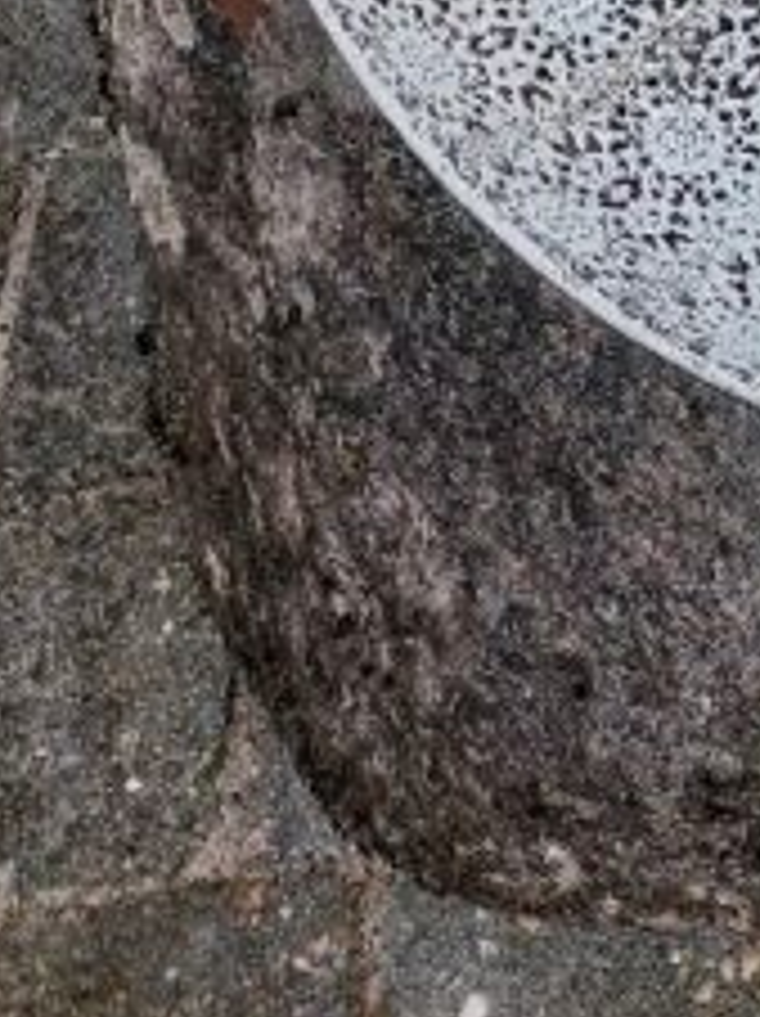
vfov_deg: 18.4
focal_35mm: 85
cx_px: 1165
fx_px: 2493
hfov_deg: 15.8
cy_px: -778
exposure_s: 1/2000
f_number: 1.8
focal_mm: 5.23
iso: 40
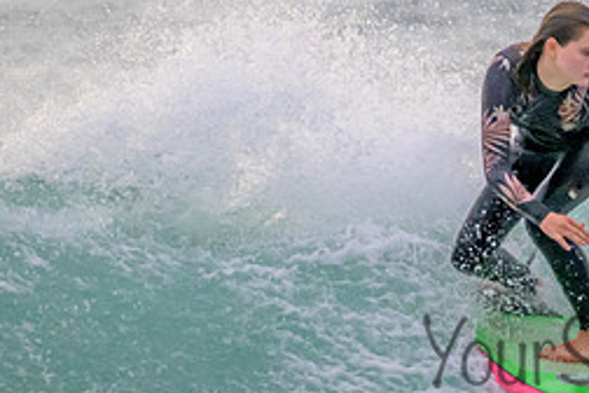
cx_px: 664
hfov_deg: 1.1
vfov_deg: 0.7
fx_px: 30102
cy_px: 331
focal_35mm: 1840
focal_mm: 800
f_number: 11
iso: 8000
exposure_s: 1/2000
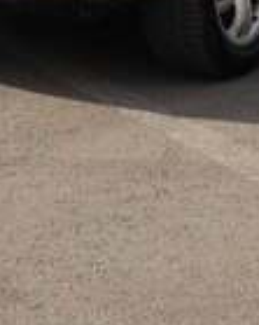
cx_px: 133
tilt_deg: -4.5
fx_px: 1103
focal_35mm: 115
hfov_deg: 13.4
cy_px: -152
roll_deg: +2.4
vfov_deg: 15.5
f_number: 2.4
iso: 50
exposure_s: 1/1323
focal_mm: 4.12
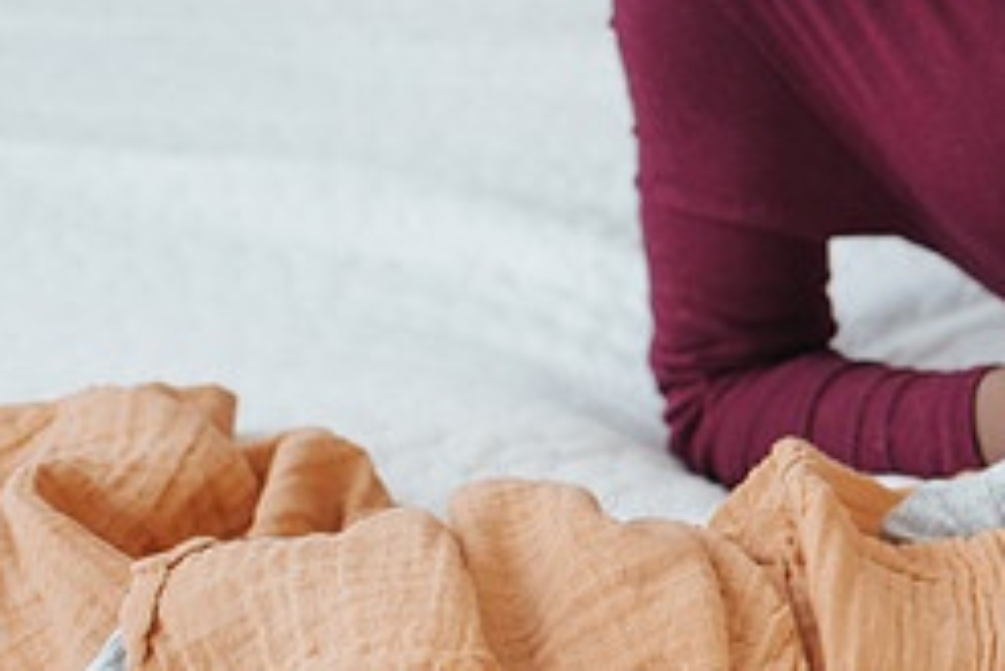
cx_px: 1278
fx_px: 3156
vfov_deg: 12.1
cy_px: 598
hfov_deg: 17.1
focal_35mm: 113
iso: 220
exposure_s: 1/250
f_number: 3.2
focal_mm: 35
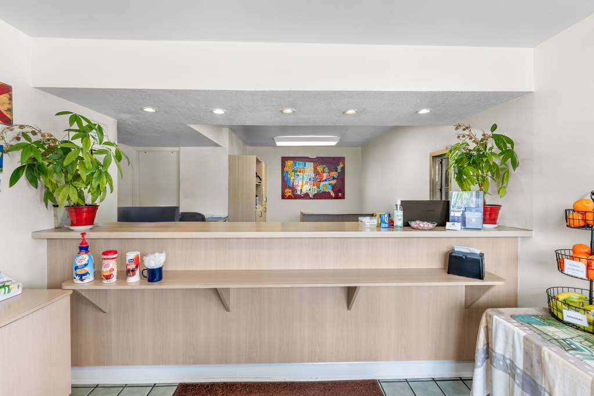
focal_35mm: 16
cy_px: 198
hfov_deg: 96.7
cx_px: 297
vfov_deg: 73.7
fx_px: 264
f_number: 9
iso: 160
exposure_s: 1/5
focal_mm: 16
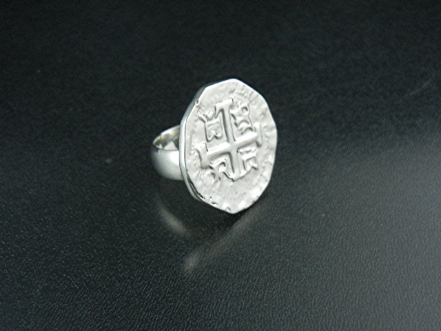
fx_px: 752
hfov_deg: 32.7
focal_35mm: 59
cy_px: 166
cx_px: 220
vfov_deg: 24.8
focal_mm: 10.6
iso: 400
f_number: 4
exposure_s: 1/39.7
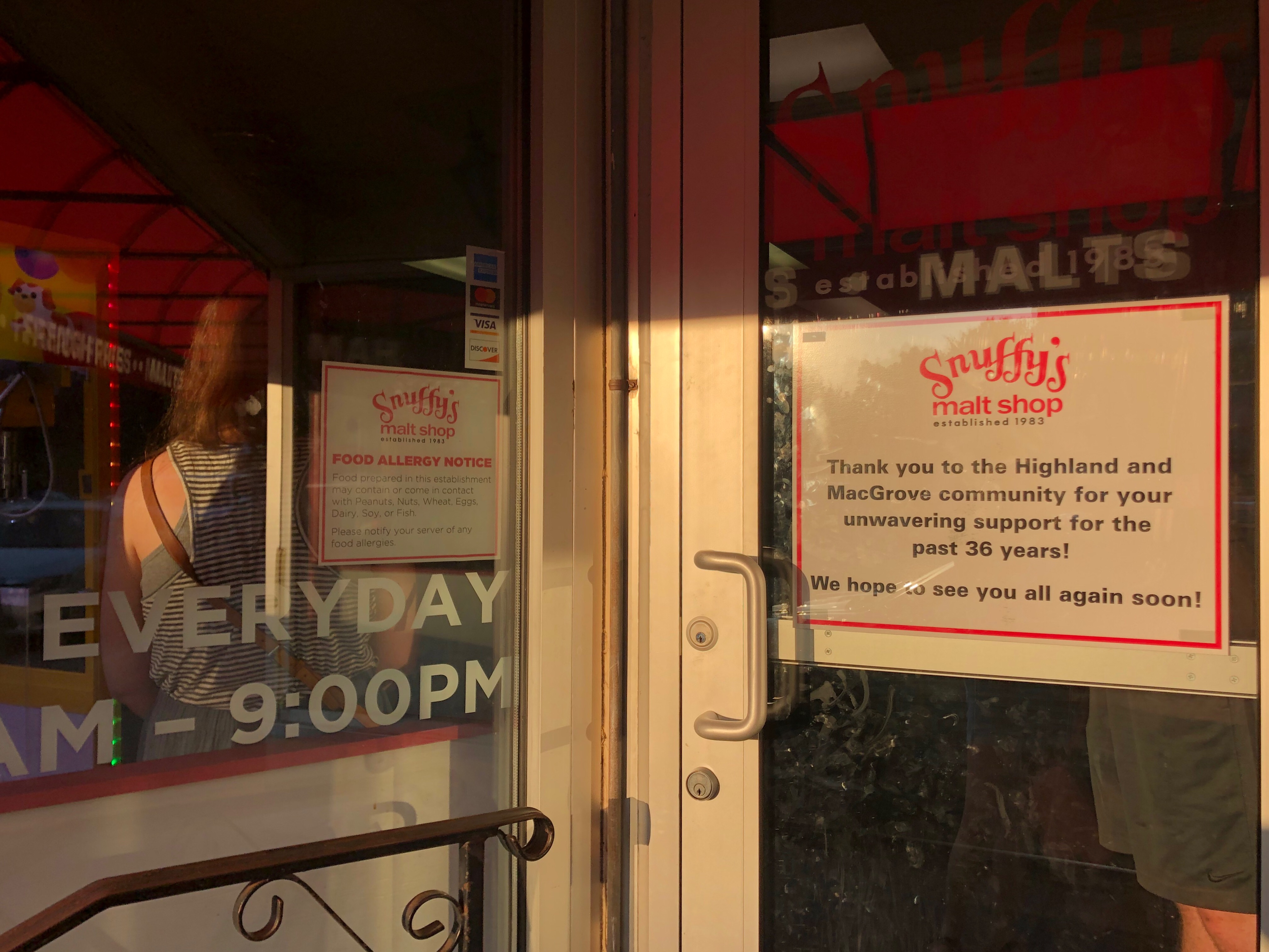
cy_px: 476
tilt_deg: +1.1
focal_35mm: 28
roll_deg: -2.2
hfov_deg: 63.4
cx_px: 634
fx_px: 1026
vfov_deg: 49.7
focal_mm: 4
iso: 20
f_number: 1.8
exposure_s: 1/1012
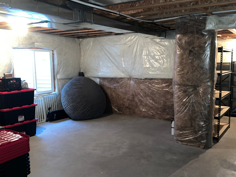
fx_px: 239
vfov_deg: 40.7
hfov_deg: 52.5
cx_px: 129
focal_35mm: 35
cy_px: 91
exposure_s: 1/4
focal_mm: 5.7
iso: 160
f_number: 1.5
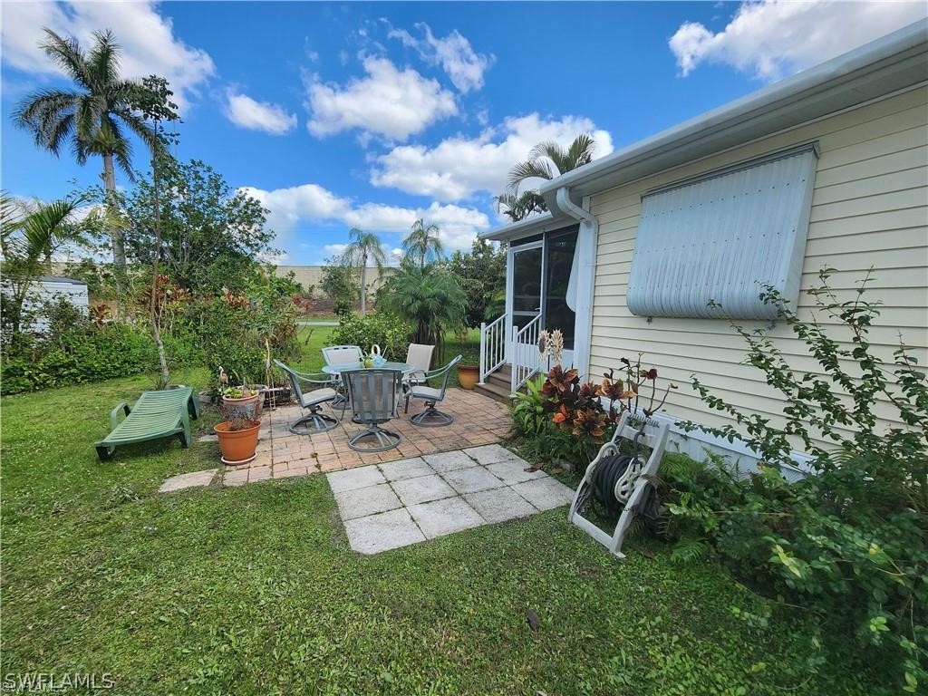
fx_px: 349
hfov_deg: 106.2
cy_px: 348
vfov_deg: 89.9
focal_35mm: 13
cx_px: 464
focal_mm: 2.2
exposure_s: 1/1205
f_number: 2.2
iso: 50
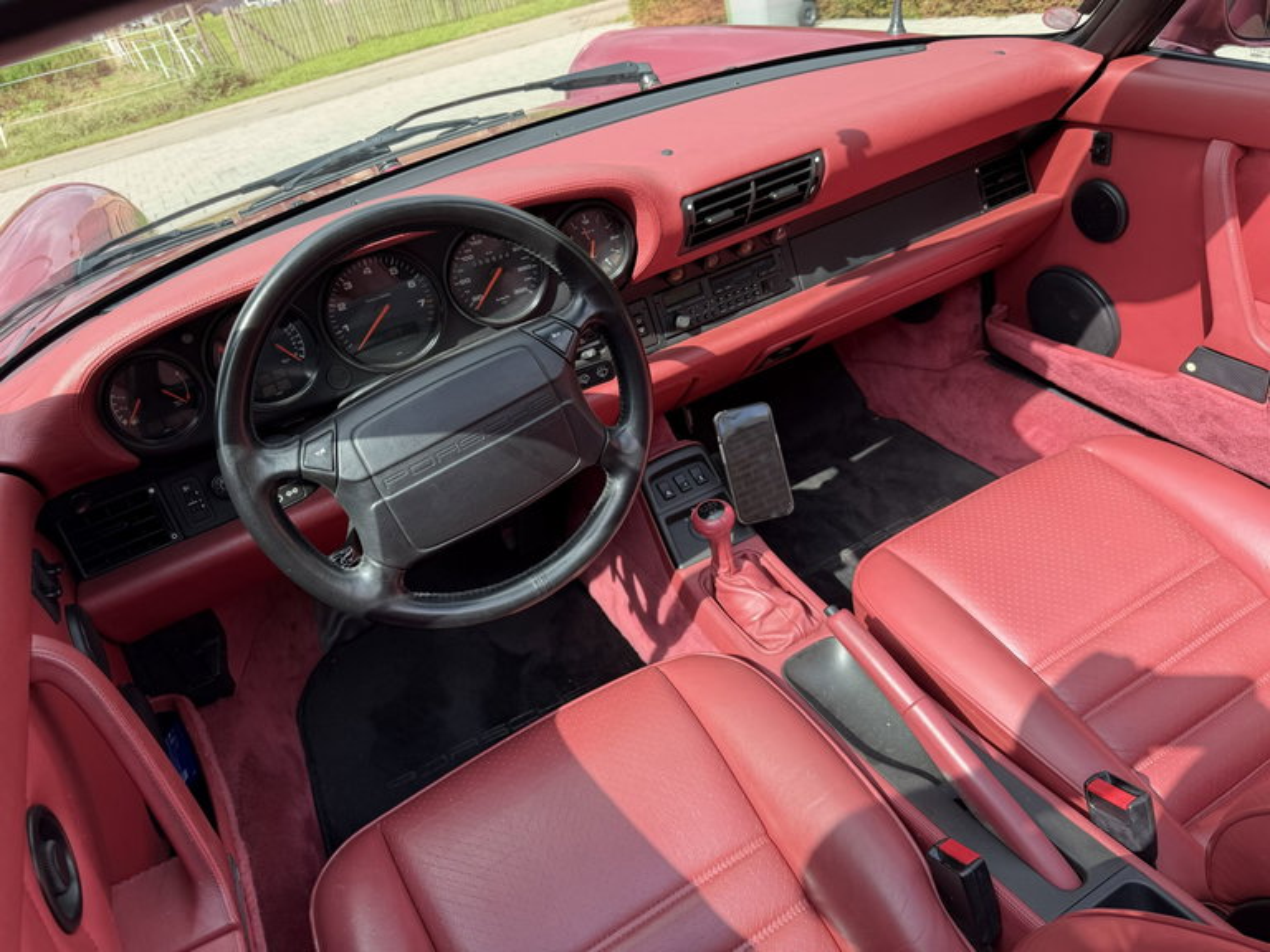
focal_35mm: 24
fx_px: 881
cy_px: 476
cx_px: 635
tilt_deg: -31.8
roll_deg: +14.0
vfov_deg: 56.8
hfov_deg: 71.6
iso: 80
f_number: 1.78
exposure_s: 1/1005
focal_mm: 6.76
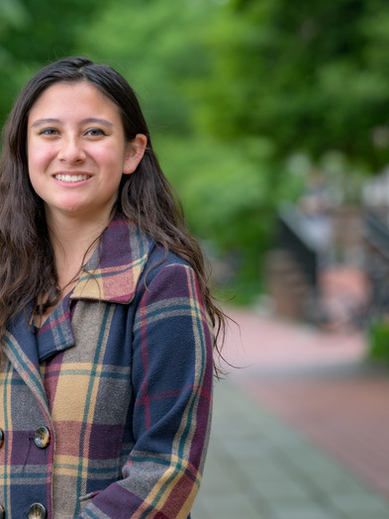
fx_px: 3296
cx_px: 80
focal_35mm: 220
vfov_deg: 9.0
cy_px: 257
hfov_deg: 6.7
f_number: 4.5
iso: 100
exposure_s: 1/200
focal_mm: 150
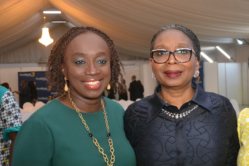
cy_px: 112
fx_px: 408
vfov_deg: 22.9
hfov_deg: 33.5
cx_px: 177
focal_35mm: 59
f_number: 3.8
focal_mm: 24
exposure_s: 1/60
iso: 2200
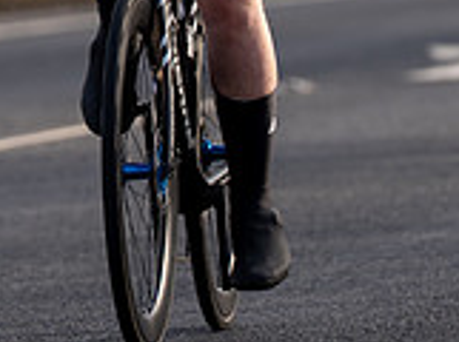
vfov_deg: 2.1
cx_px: 134
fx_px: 9195
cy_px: -198
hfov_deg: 2.9
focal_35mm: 695
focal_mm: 200
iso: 125
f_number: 4
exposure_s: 1/800
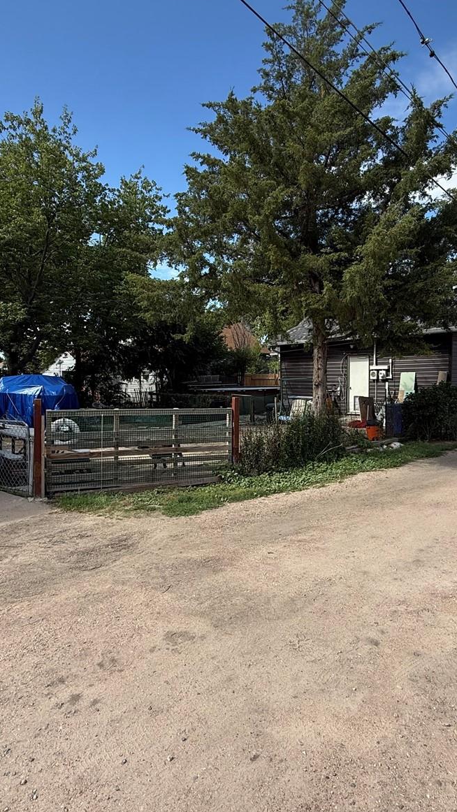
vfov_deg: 83.8
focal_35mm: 21
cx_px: 223
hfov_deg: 53.6
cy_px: 408
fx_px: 452
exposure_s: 1/760
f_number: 2.2
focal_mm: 2.22
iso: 50
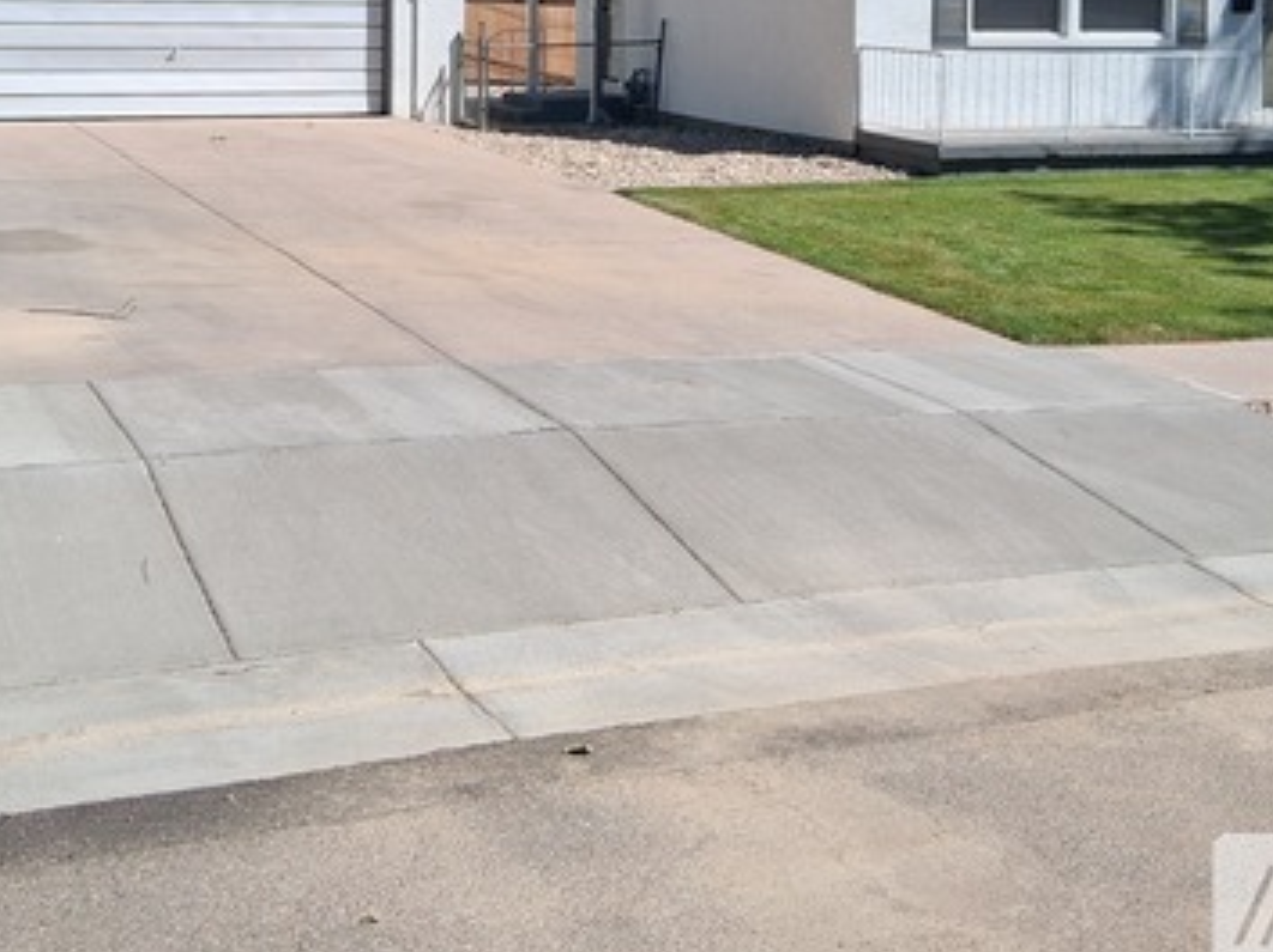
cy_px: 79
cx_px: 595
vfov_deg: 28.4
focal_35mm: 49
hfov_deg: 38.9
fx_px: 1801
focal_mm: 3.98
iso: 25
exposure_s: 1/783
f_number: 1.8
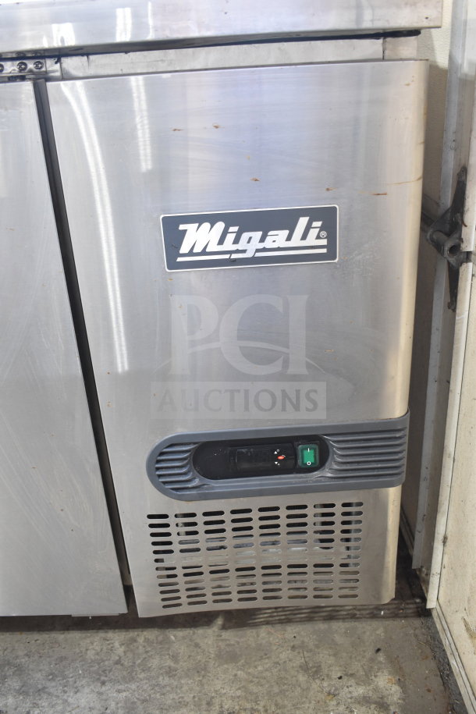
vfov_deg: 59.5
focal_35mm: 32
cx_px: 238
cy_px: 357
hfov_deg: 41.7
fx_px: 625
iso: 1100
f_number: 3.8
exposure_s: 1/30
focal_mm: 21
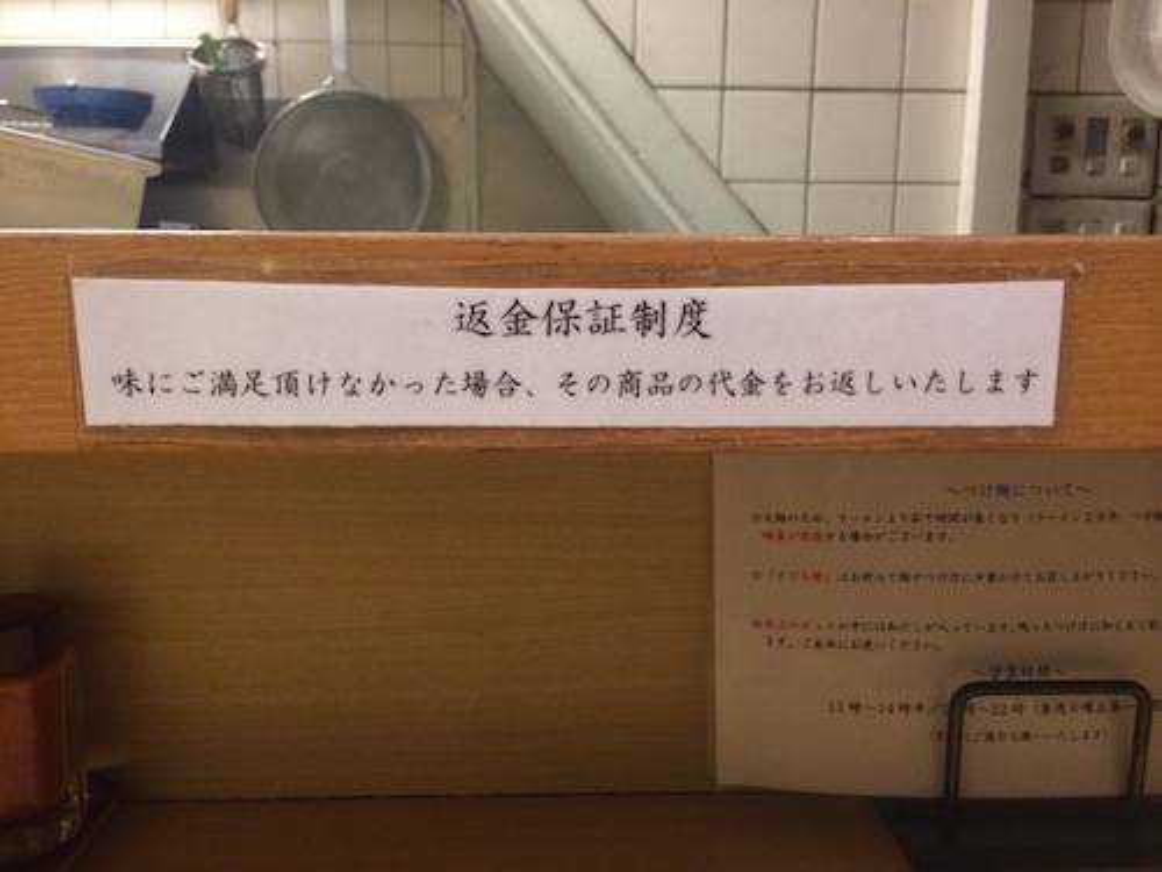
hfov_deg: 60.0
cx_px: 581
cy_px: 436
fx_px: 1007
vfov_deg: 46.8
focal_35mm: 30
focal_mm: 4.12
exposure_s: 1/30
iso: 125
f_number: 2.2
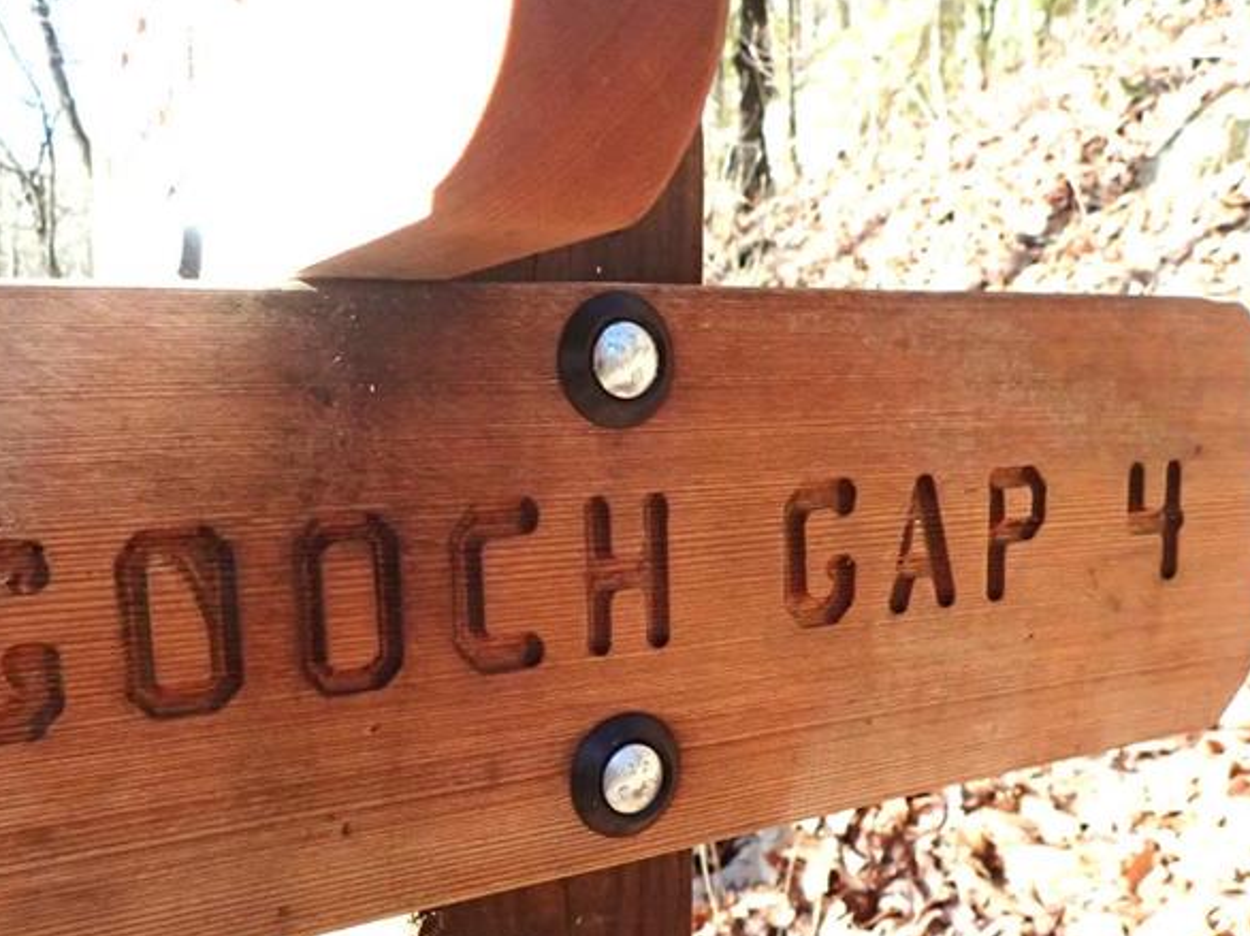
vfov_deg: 43.7
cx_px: 535
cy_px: 591
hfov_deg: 56.6
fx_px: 1155
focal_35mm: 32
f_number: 8
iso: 800
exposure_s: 1/250
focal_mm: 4.5
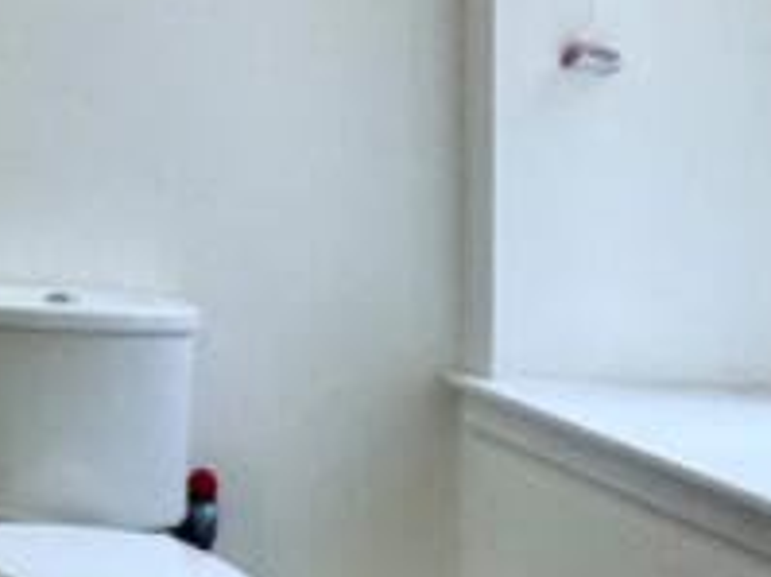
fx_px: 1603
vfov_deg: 20.1
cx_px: -744
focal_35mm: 72
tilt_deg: +0.0
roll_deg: +0.7
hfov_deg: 18.5
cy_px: 85
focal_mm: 2.22
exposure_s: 1/99
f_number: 2.2
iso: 160
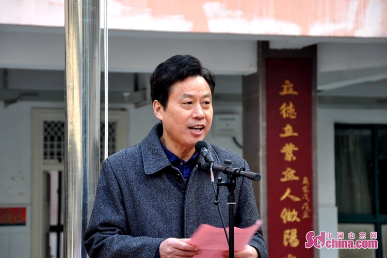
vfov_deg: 8.7
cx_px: 194
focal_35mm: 158
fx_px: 1693
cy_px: 129
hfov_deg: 13.0
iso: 200
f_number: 5.6
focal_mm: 105
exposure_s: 1/25
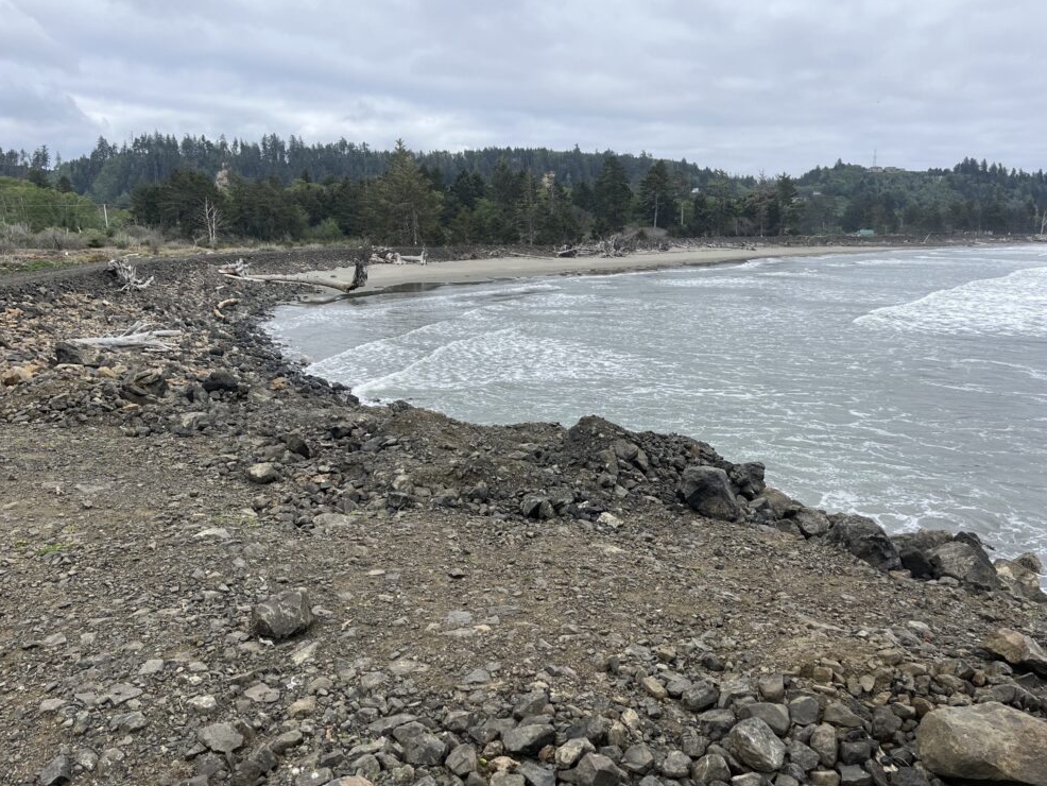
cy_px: 405
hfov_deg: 65.3
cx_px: 520
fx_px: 817
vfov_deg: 51.4
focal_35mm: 27
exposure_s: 1/2571
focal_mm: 5.1
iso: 50
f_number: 1.6
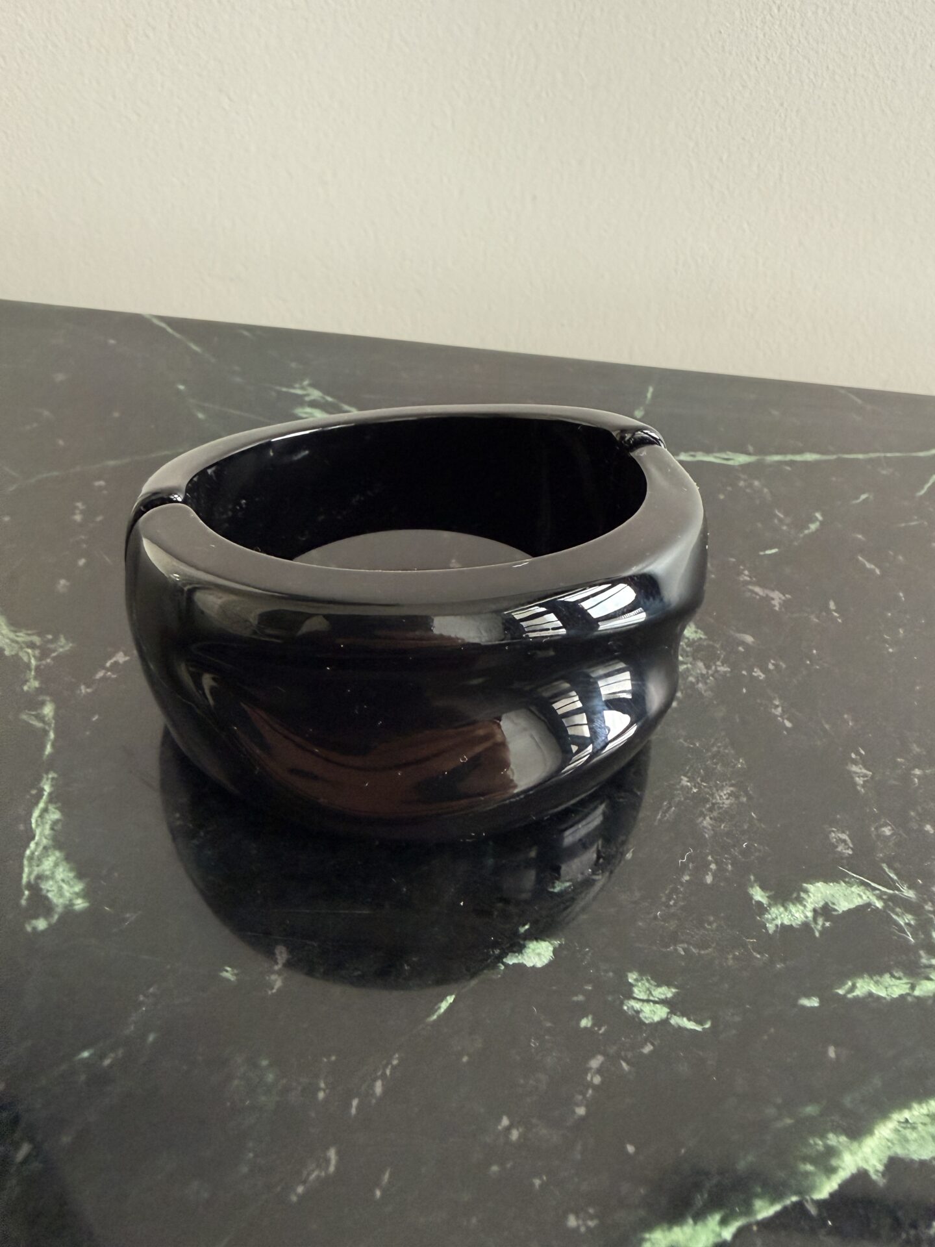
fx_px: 864
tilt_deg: -36.1
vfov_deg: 71.6
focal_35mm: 24
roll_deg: -6.0
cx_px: 468
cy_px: 624
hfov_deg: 56.8
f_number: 2.2
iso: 320
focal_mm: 2.22
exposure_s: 1/67
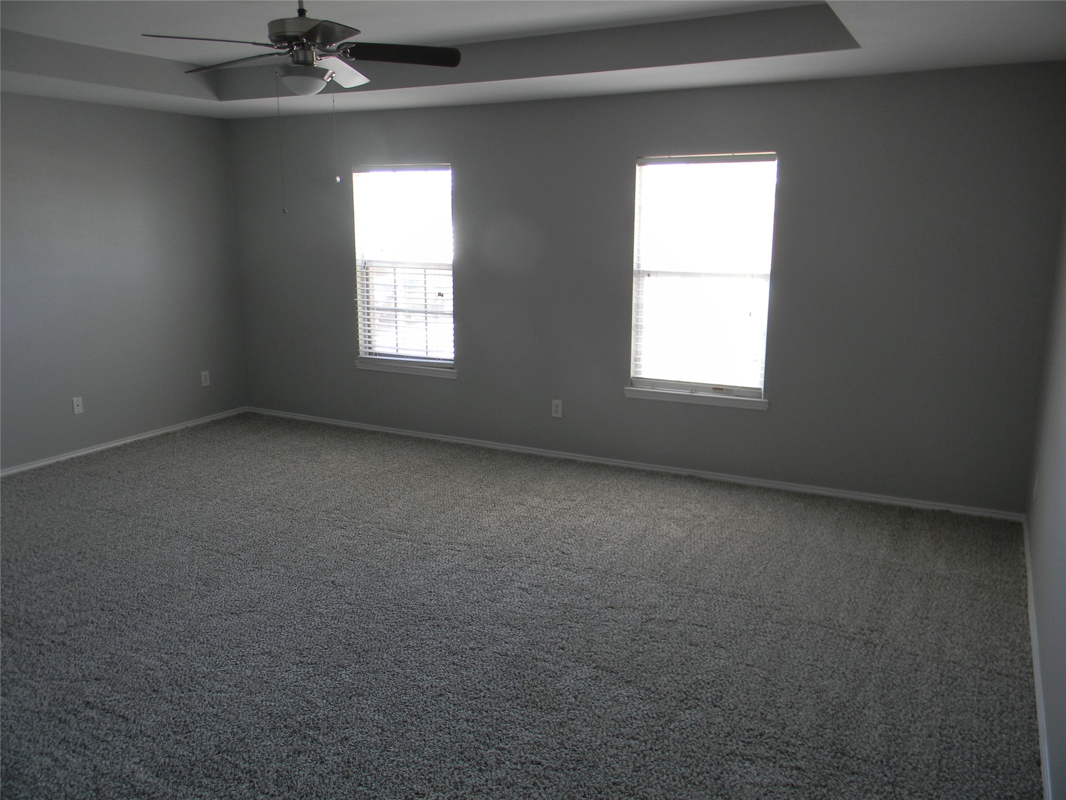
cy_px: 400
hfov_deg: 63.4
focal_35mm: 28
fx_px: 862
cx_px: 533
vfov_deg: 49.7
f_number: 3.5
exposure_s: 1/30
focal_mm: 5
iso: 105
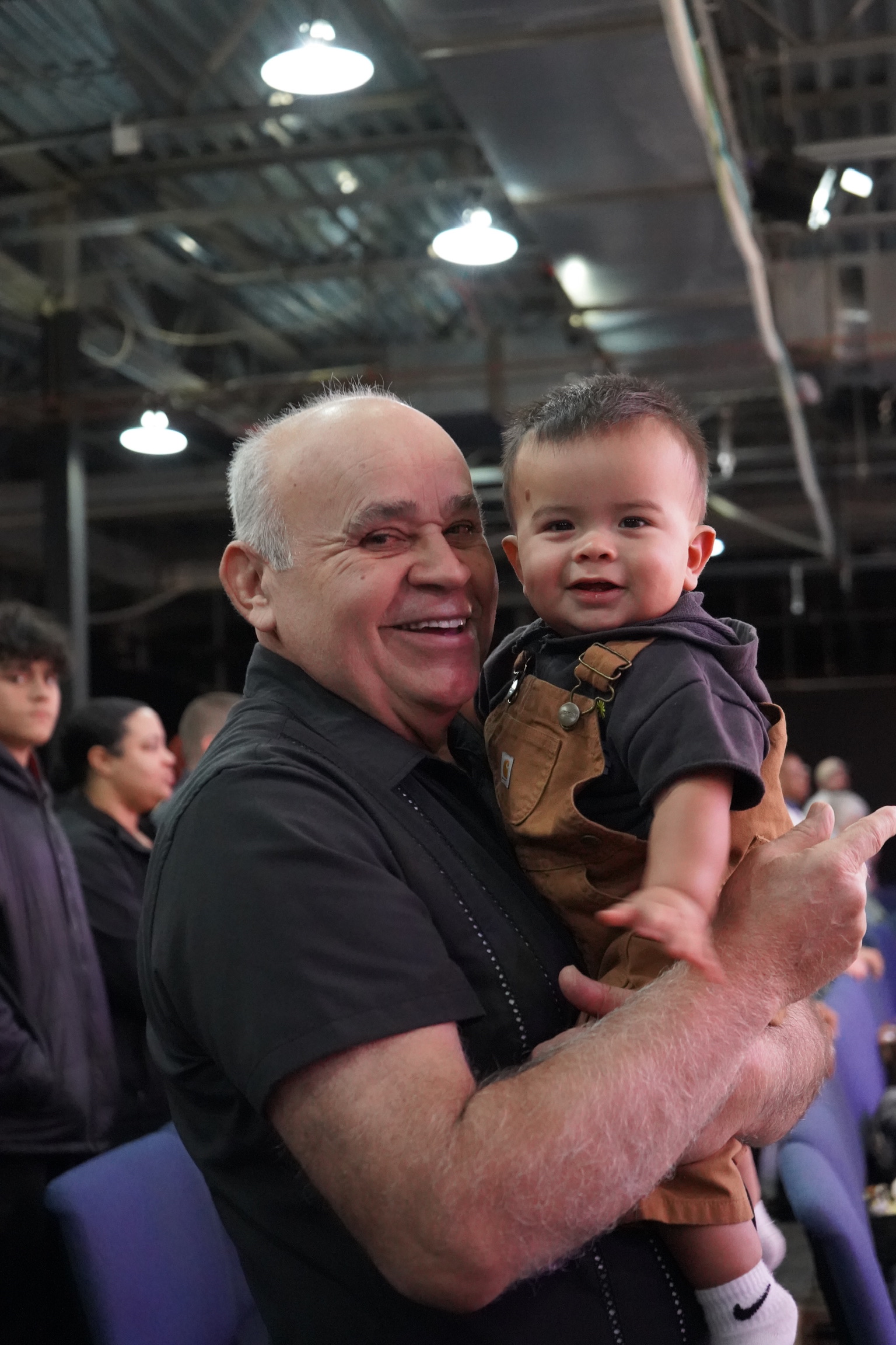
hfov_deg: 26.5
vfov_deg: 38.9
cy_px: 672
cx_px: 448
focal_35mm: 51
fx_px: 1904
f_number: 4.5
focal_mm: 51
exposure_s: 1/50
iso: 12800
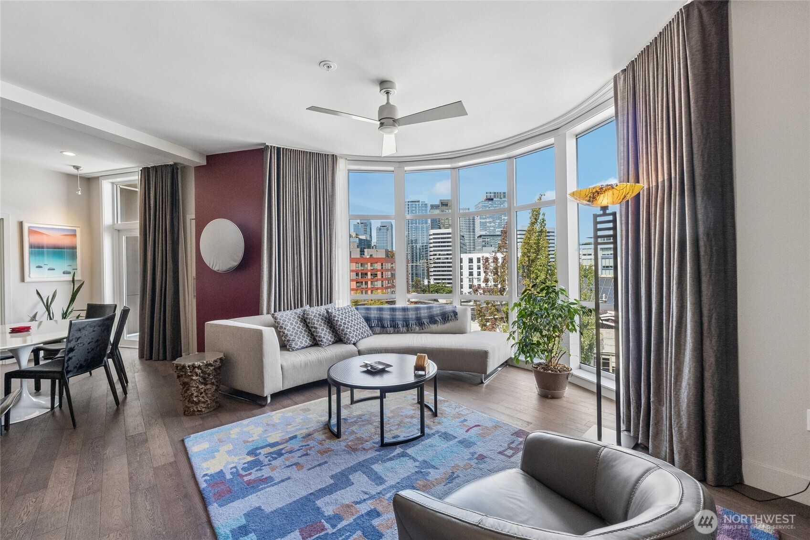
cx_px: 405
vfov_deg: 77.3
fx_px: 337
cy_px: 270
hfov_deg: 100.4
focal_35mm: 15
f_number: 9
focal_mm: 10
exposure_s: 1/30
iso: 320
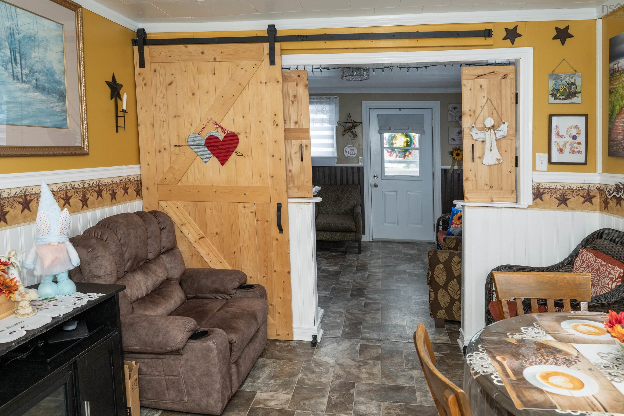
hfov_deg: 71.5
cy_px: 214
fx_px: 433
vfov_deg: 51.3
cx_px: 313
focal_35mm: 25
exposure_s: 1/200
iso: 500
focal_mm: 24
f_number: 5.6
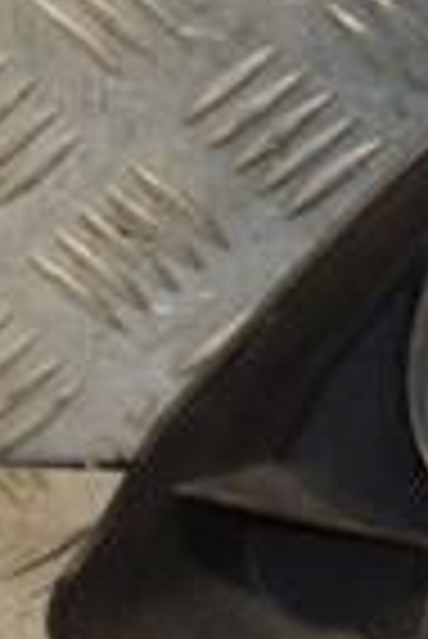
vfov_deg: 7.2
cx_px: 572
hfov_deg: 4.8
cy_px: 184
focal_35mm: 285
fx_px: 5072
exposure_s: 1/160
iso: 800
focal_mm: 45
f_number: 4.8
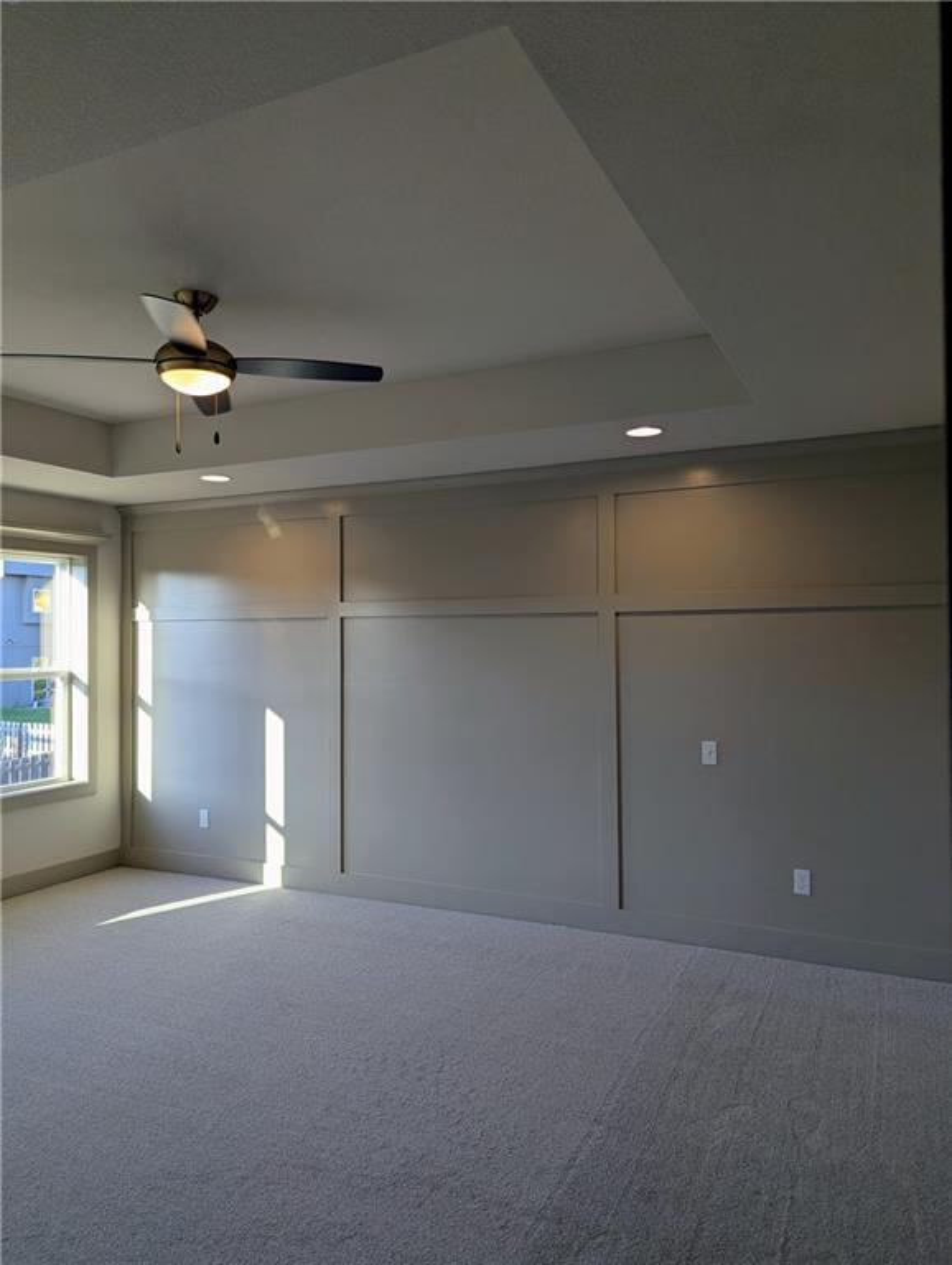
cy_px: 632
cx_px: 476
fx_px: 878
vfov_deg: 71.5
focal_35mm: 24
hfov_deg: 56.9
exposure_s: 1/153
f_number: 1.85
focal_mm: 6.81
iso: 50
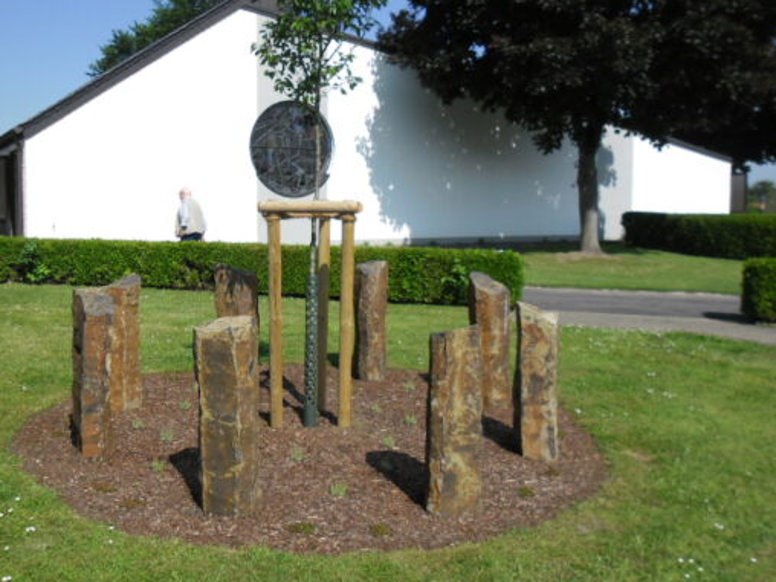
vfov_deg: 38.6
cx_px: 324
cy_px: 260
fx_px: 829
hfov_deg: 49.9
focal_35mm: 37
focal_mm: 4.9
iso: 80
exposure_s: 1/1000
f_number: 3.5
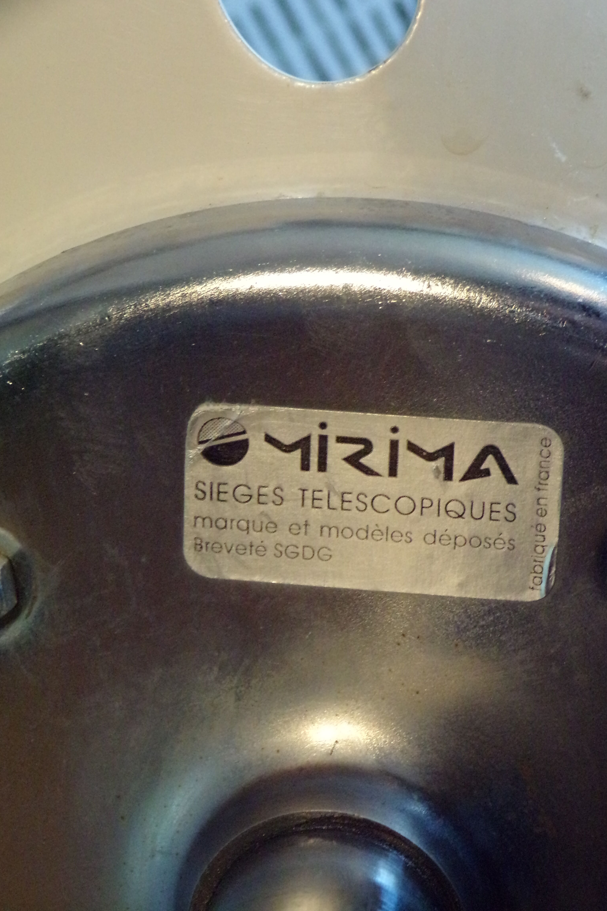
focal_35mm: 90
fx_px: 2276
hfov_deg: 15.2
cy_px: 454
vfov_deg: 22.6
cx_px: 333
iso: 800
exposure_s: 1/50
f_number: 4
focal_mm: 15.4
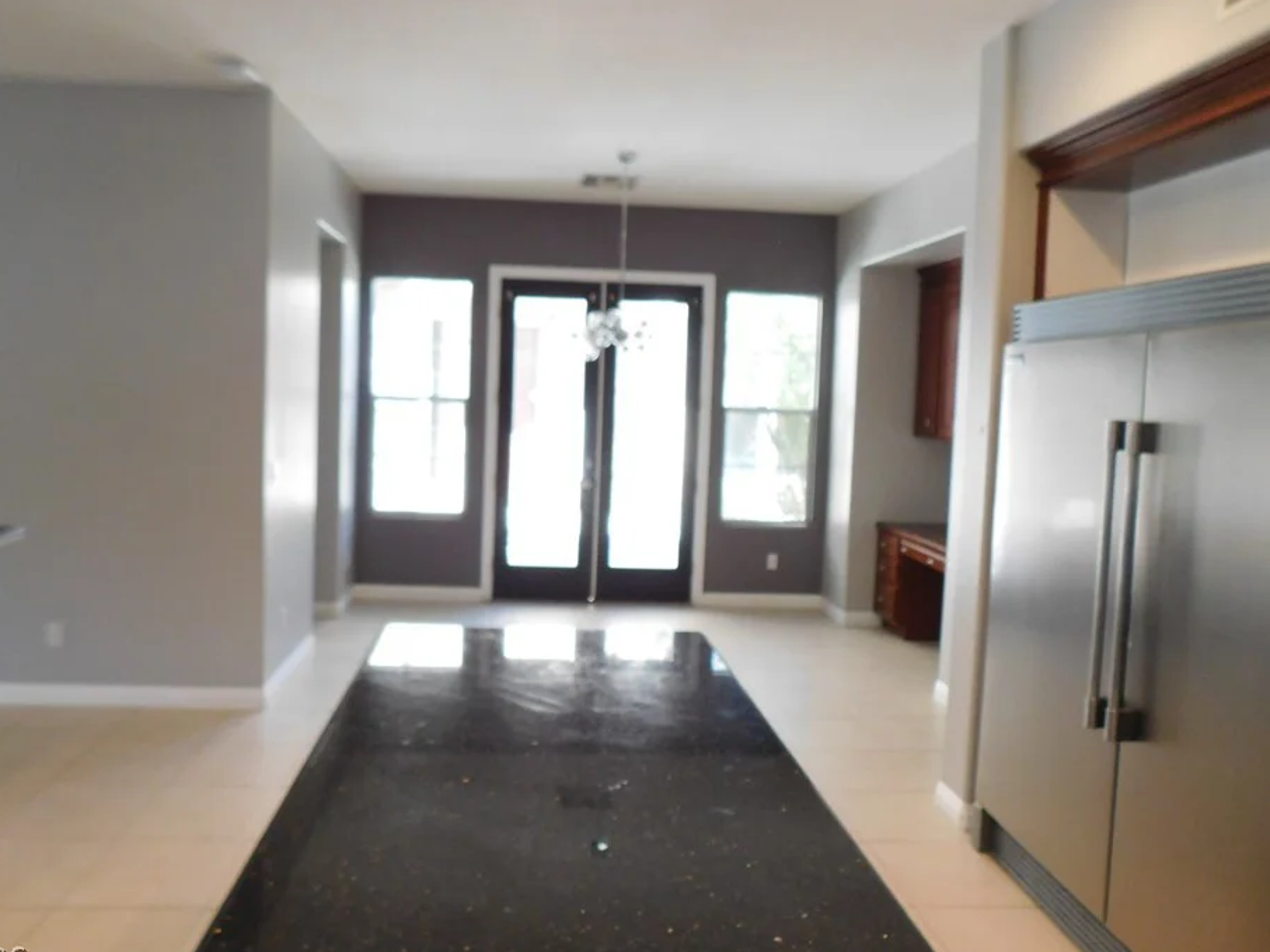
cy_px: 443
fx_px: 954
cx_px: 592
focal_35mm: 26
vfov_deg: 53.0
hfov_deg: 67.2
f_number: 3
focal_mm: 4
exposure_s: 1/30
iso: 320
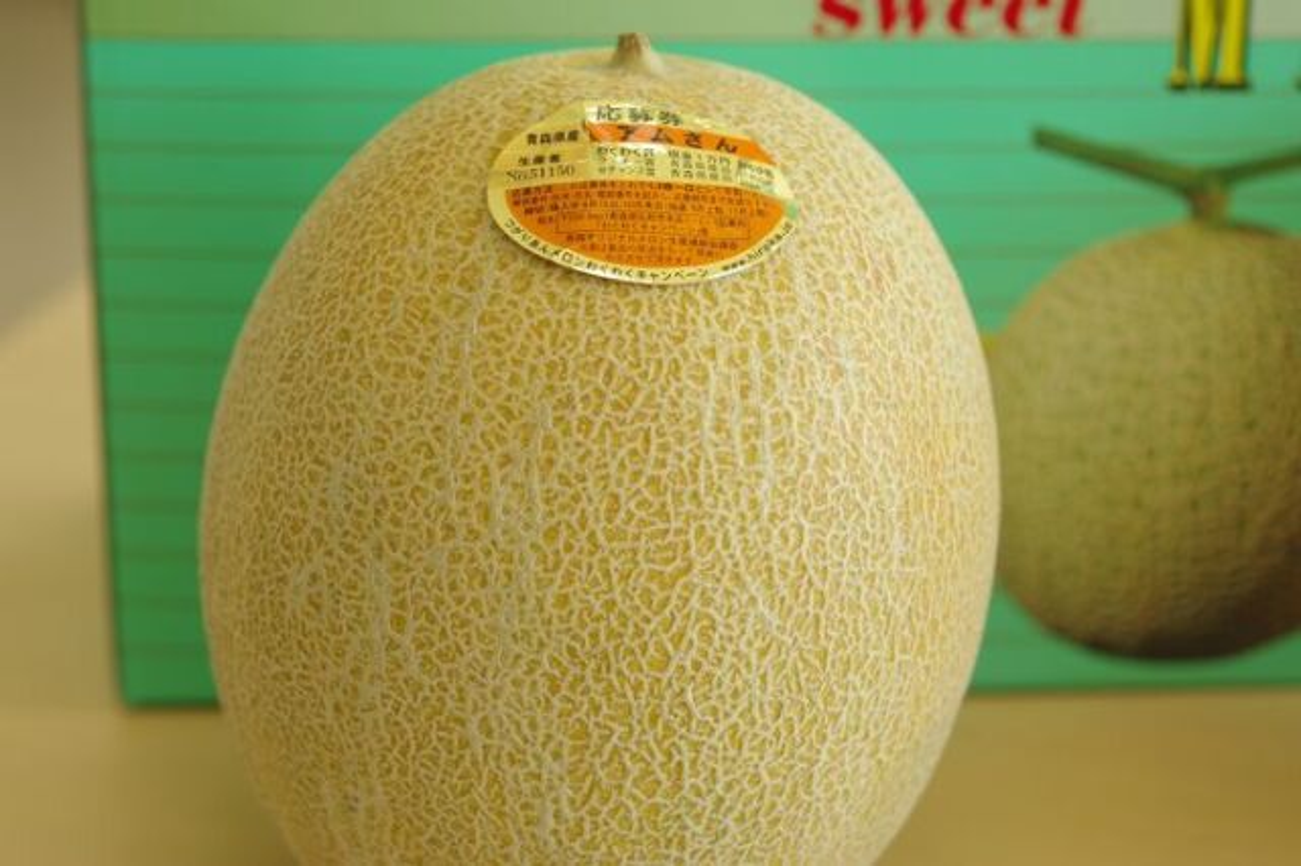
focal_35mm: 75
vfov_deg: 18.2
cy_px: 433
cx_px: 650
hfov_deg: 27.0
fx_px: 2709
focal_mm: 50
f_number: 4
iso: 100
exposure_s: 1/100
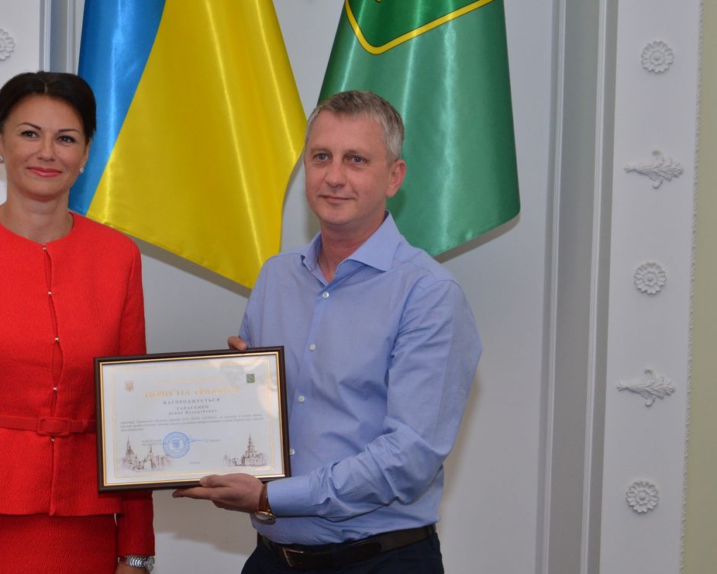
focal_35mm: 96
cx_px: 212
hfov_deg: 19.9
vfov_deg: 16.1
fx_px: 2031
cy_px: 317
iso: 800
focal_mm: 45
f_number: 4.8
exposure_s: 1/250
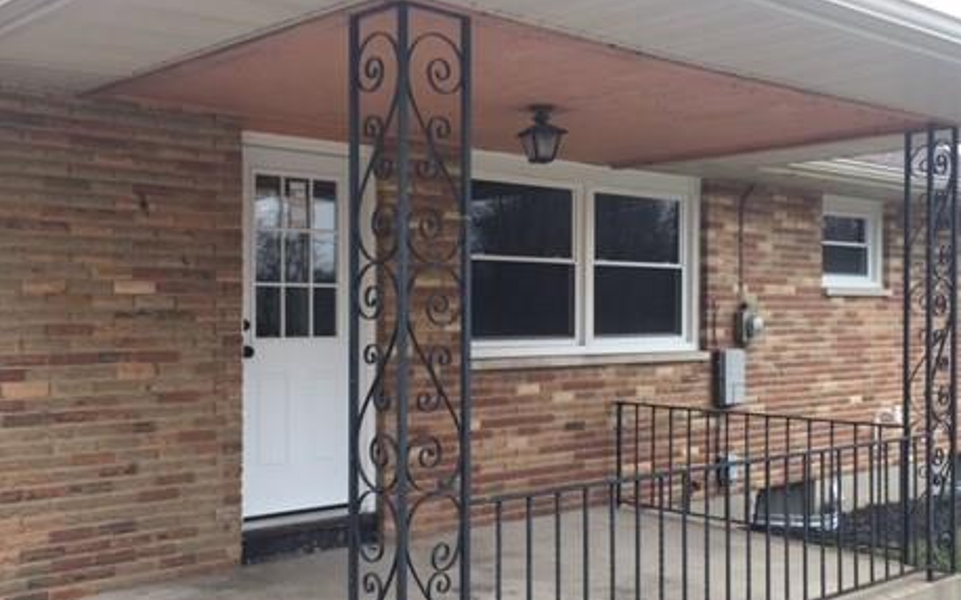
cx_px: 501
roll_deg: +0.3
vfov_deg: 29.8
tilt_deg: +0.9
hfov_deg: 46.2
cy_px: 329
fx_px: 1126
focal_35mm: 43
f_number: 2.2
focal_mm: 4.15
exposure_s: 1/120
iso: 32
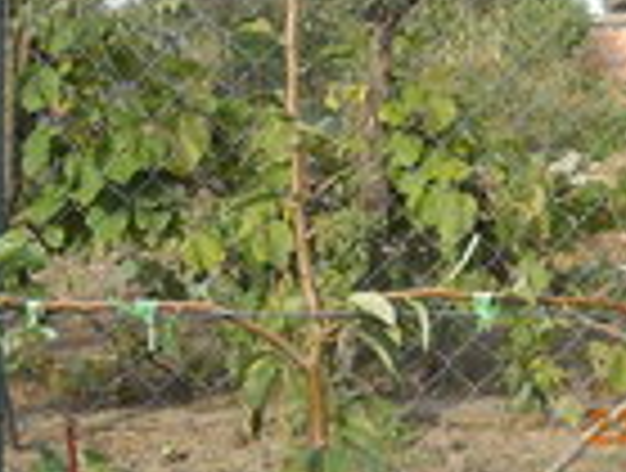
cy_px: -47
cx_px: 315
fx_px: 1867
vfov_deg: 14.1
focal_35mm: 103
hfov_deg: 19.0
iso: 80
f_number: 3.1
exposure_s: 1/250
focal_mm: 6.72
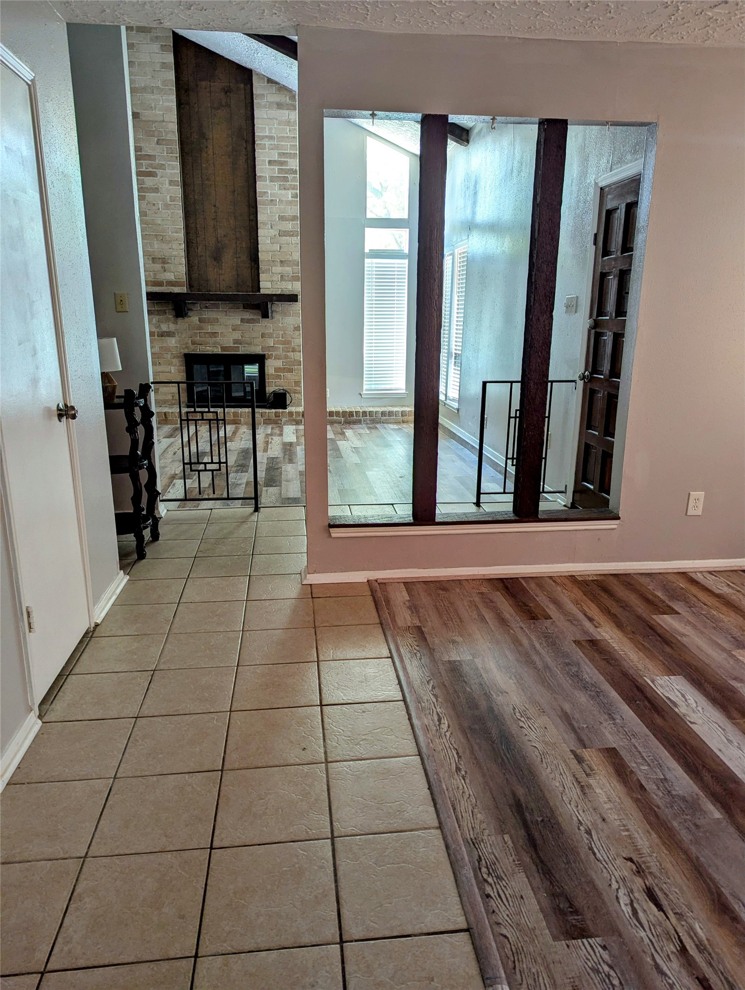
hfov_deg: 57.0
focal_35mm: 24
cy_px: 495
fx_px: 687
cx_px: 372
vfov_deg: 71.5
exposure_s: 1/23.8
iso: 74
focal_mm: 6.81
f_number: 1.85
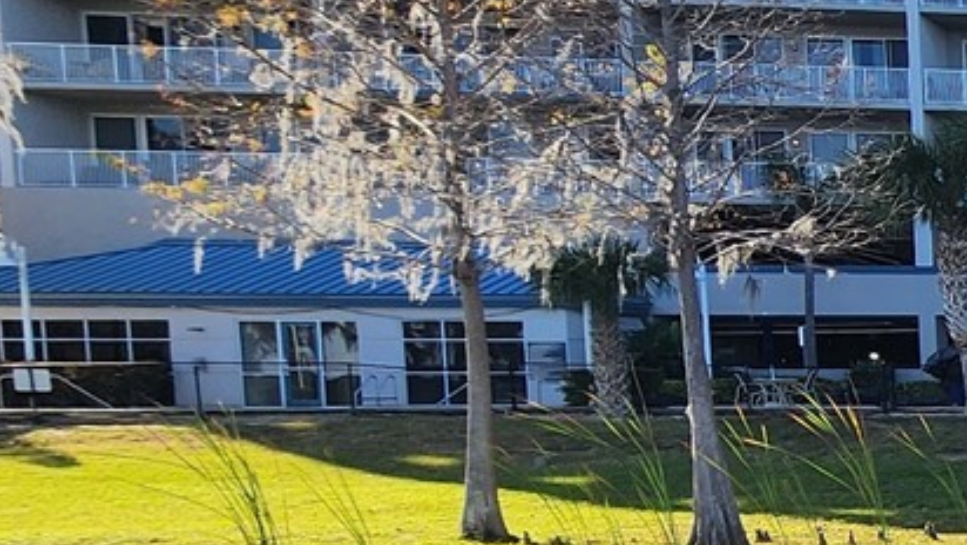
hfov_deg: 20.7
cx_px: 1842
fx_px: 1411
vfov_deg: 21.3
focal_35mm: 55
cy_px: 496
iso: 50
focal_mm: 2.2
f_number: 2.2
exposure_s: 1/784
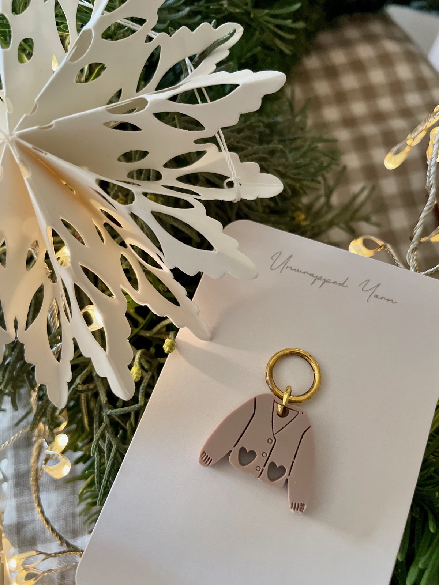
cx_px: 220
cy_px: 292
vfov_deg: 67.3
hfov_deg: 53.1
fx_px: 440
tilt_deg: -67.1
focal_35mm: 26
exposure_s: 1/60
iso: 400
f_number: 1.6
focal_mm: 4.2
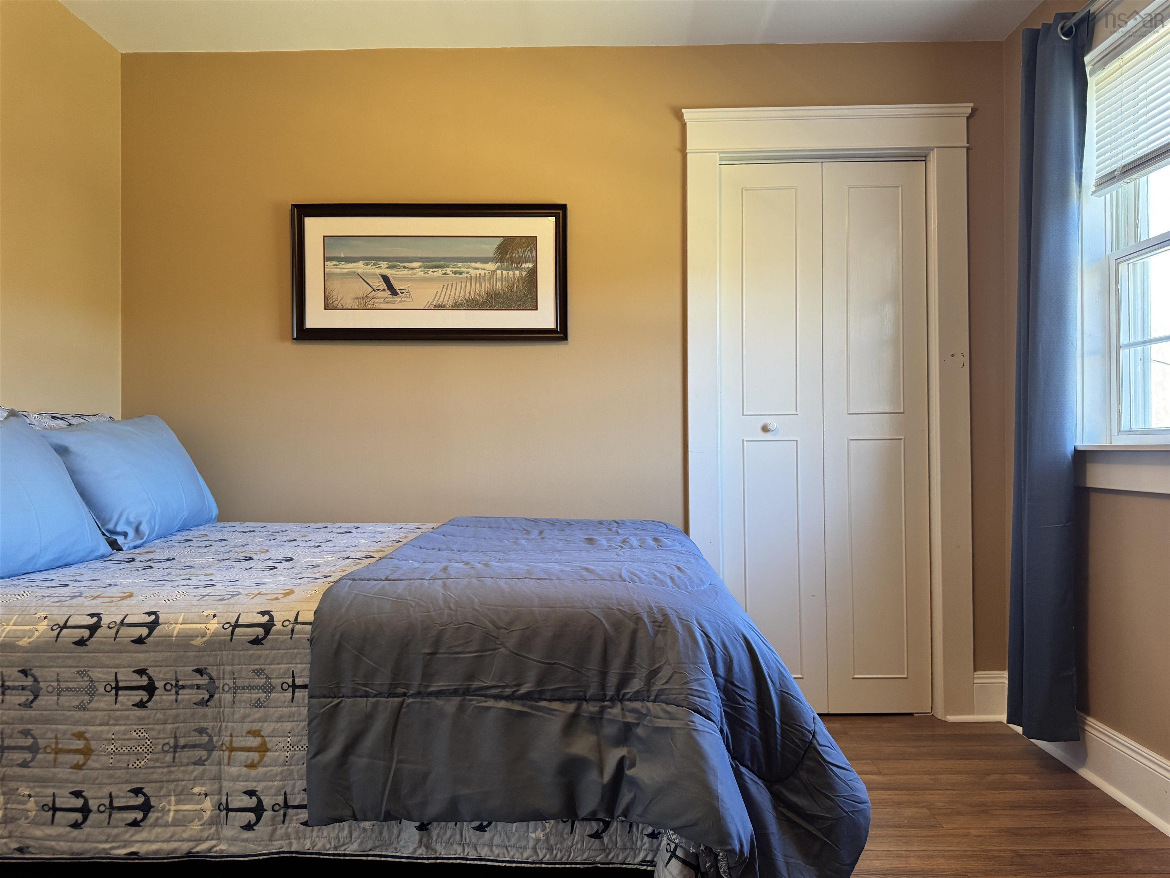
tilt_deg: +0.2
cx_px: 585
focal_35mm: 24
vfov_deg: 56.8
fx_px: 811
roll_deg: +0.5
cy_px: 439
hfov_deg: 71.6
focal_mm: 6.76
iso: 160
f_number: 1.78
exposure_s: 1/60
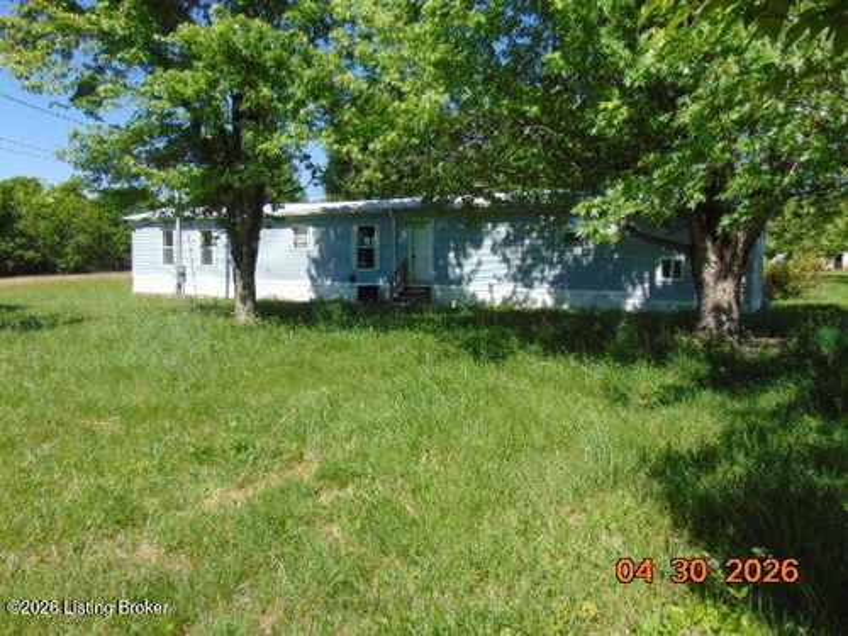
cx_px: 424
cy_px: 318
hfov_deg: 69.4
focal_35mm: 25
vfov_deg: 54.9
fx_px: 612
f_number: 3
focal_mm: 4.5
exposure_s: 1/1000
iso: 80
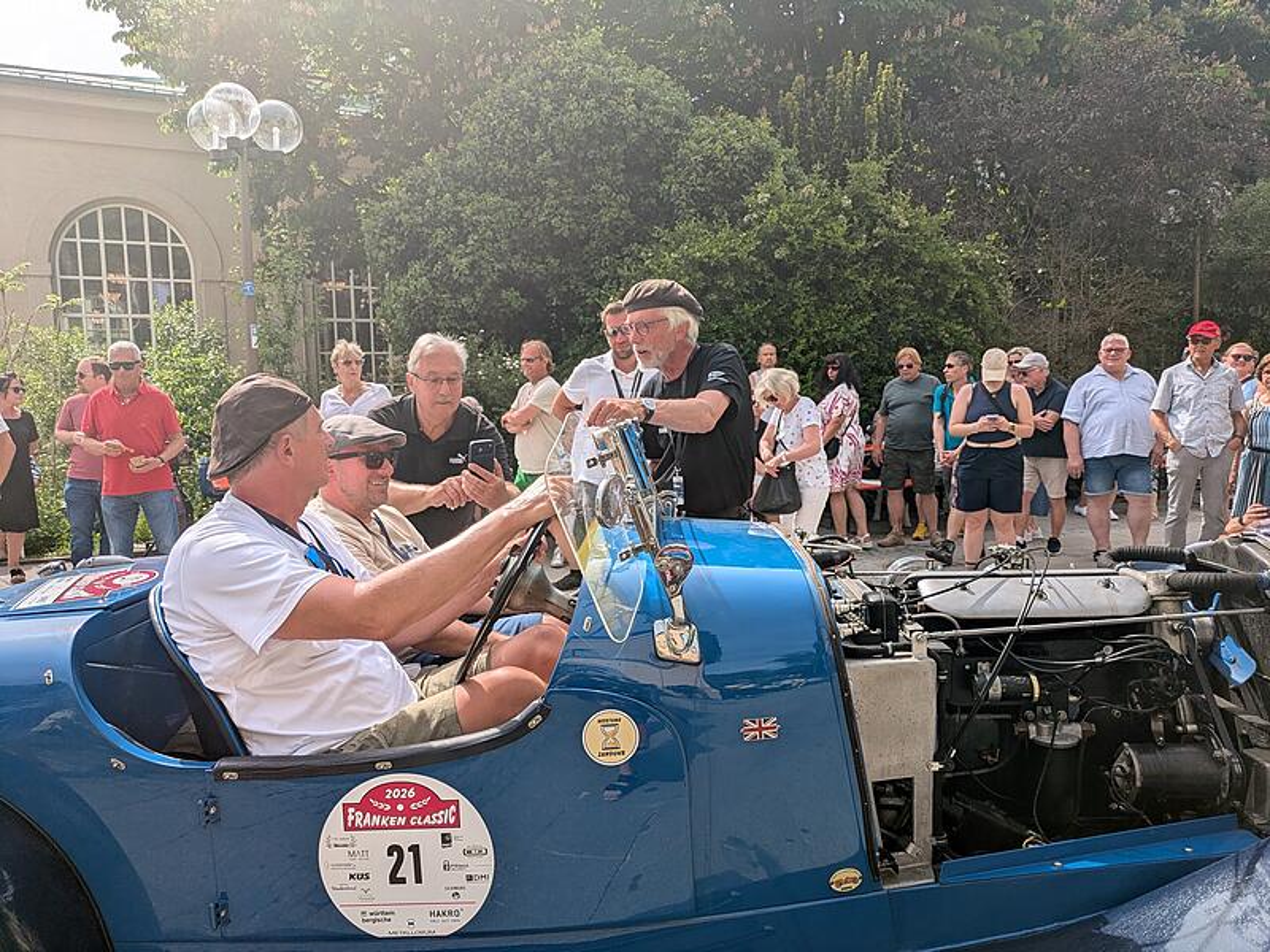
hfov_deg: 69.4
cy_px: 476
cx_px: 635
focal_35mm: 25
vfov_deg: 54.9
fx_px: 917
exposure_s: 1/1340
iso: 46
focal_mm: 5.43
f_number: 1.89
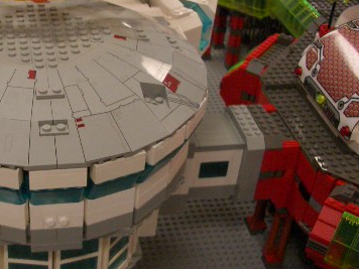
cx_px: 43
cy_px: 111
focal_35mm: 63
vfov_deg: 23.3
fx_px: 653
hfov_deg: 29.6
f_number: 2.6
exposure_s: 1/125
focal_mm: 5.8
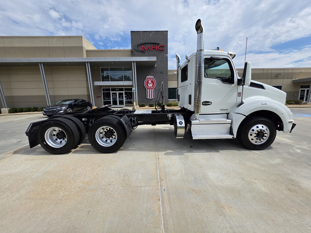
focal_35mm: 13
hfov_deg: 106.2
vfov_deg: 89.9
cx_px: 156
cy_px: 116
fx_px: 117
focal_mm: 2.2
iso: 40
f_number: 1.9
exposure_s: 1/3502
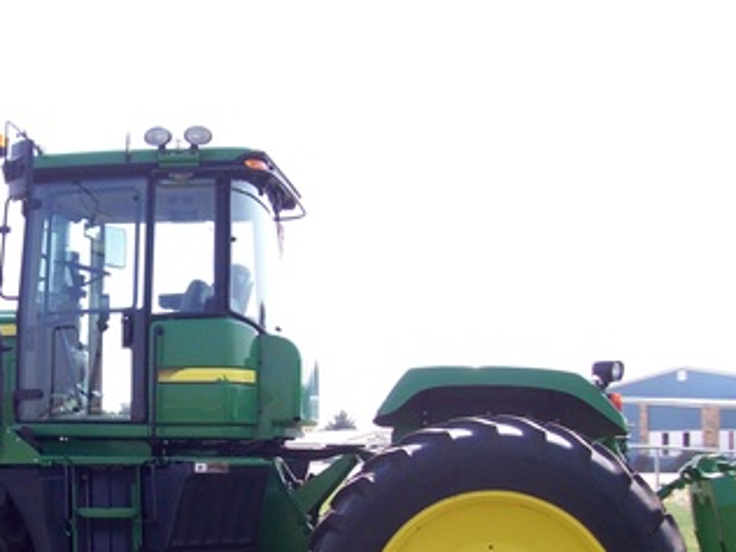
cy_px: 436
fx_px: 1318
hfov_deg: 30.3
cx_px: 128
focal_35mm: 62
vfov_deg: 23.3
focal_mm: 6
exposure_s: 1/508
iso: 80
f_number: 2.7
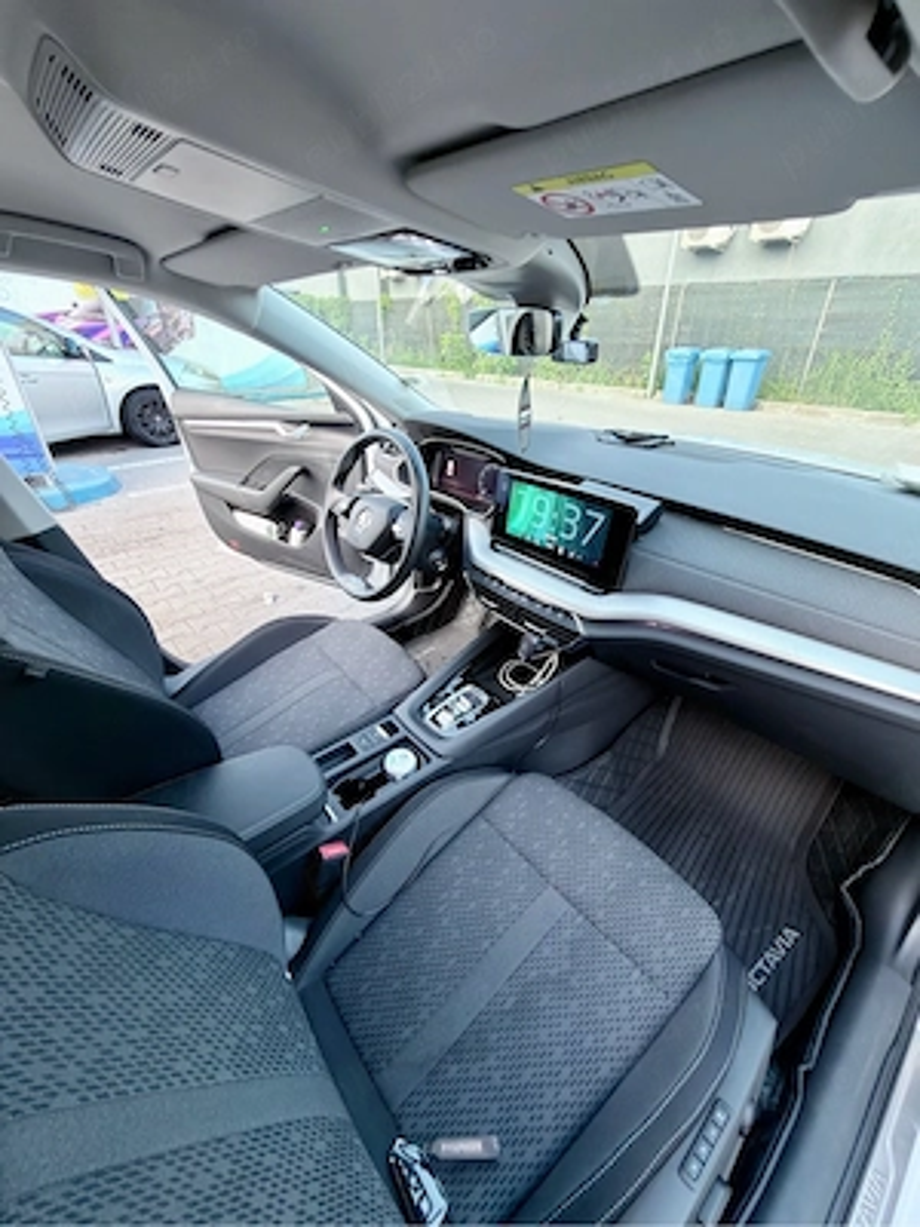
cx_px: 460
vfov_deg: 102.1
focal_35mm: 14
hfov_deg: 85.7
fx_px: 496
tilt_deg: -29.3
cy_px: 614
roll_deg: -1.4
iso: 64
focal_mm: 2.22
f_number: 2.2
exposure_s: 1/30
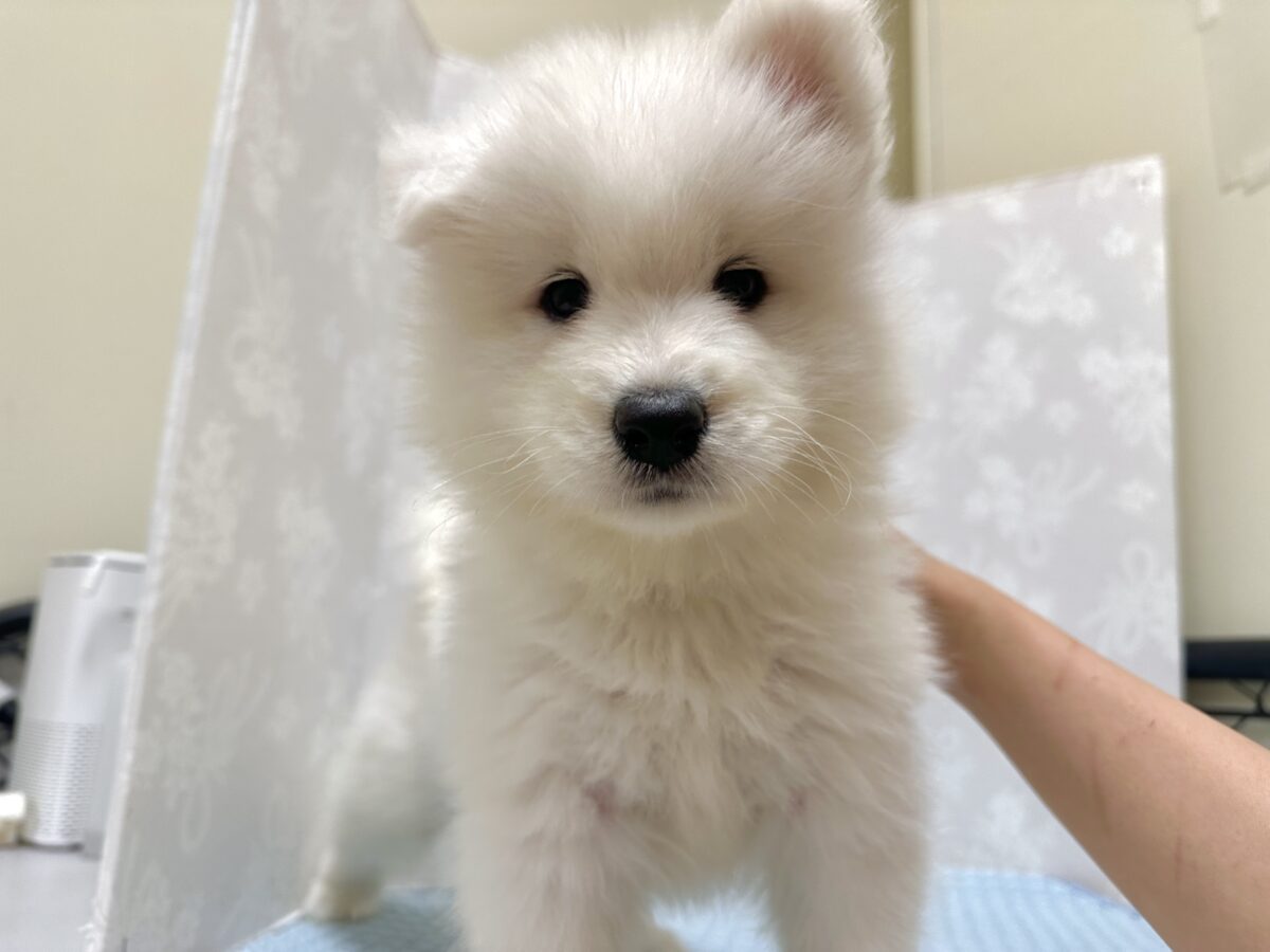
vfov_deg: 56.8
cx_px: 635
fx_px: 881
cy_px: 476
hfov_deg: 71.6
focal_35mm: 24
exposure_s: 1/112
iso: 50
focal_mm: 6.86
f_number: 1.78
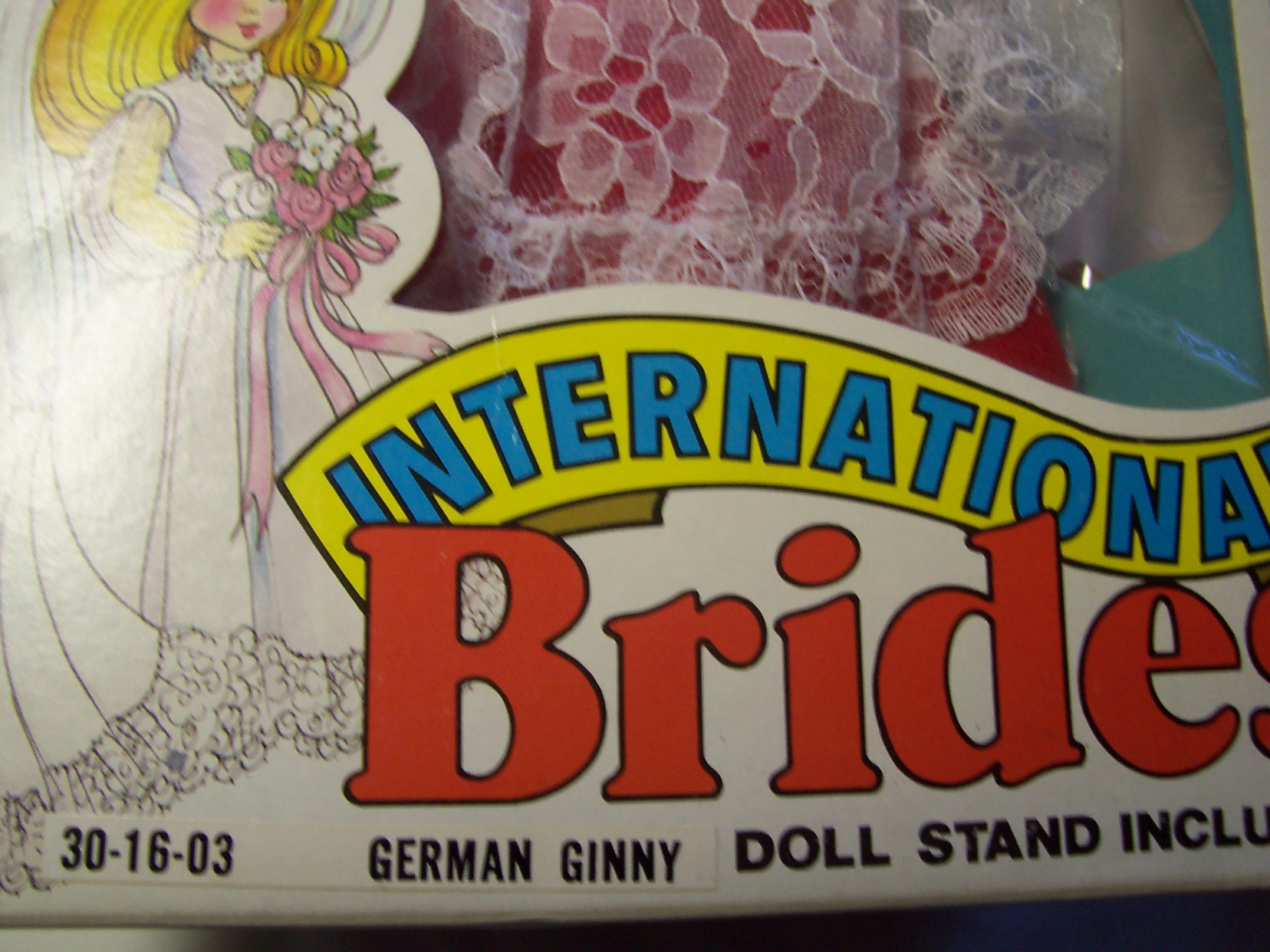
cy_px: 476
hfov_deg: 50.1
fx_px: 1357
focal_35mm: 37
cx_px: 635
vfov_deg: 38.7
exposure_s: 1/45
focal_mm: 5.6
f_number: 2.8
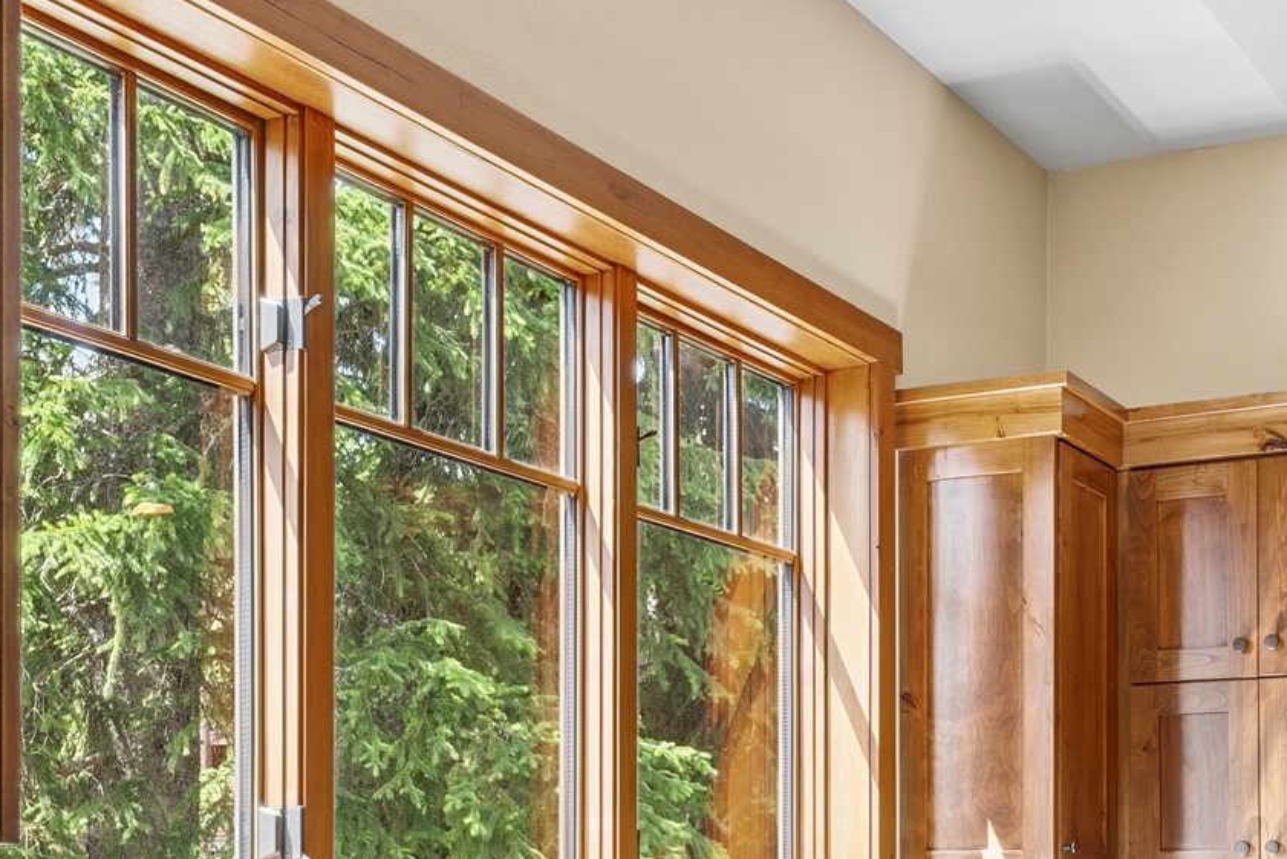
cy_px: 885
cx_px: 712
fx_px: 2217
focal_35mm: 62
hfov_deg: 32.3
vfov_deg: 21.1
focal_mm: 24
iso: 320
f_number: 9
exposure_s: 1/5
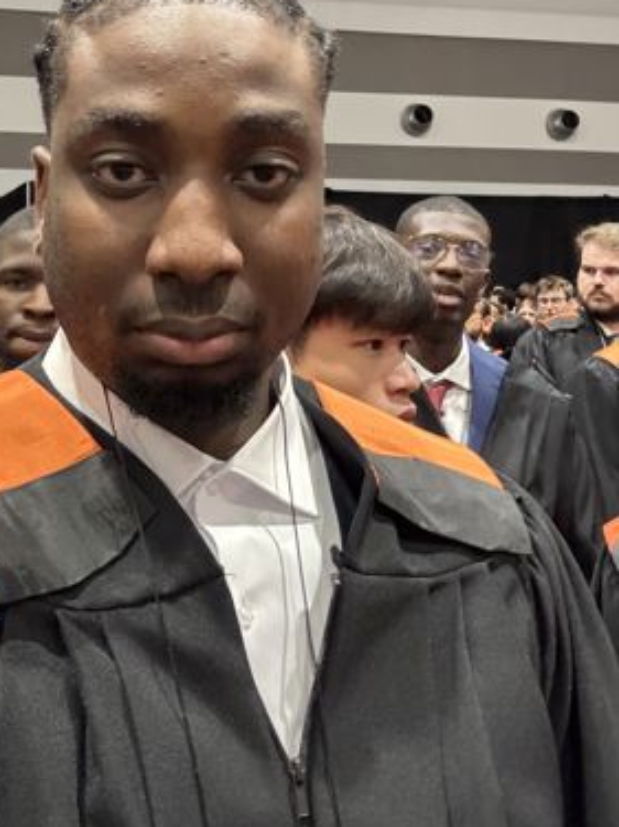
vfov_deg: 39.5
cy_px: 226
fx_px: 1121
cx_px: 225
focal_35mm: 47
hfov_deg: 30.7
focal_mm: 2.69
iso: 500
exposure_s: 1/30
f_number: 1.9
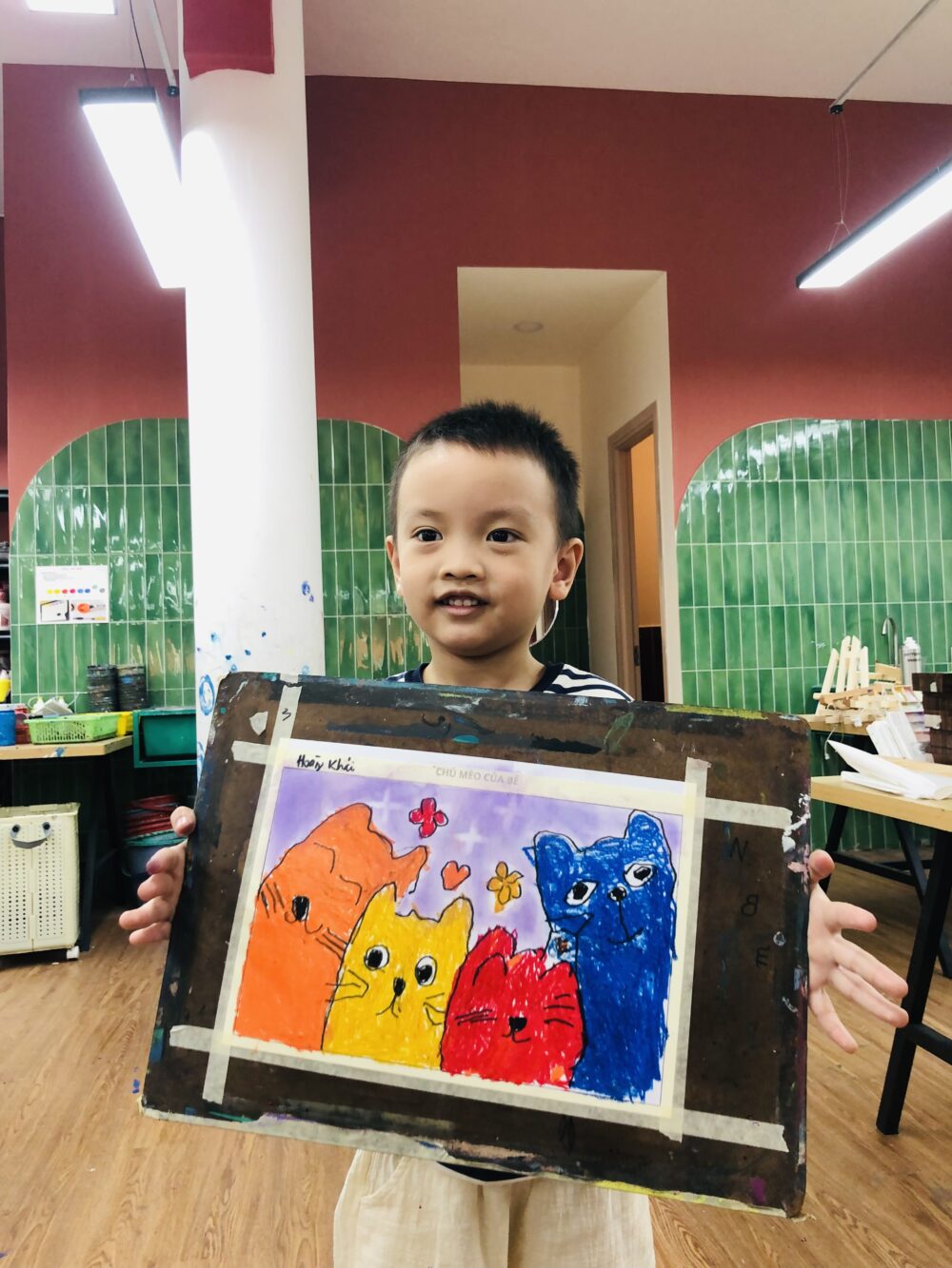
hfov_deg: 49.8
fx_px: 1027
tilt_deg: +2.7
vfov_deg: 63.4
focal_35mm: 28
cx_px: 476
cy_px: 634
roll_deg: +0.9
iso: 25
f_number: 1.8
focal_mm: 4
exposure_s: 1/33
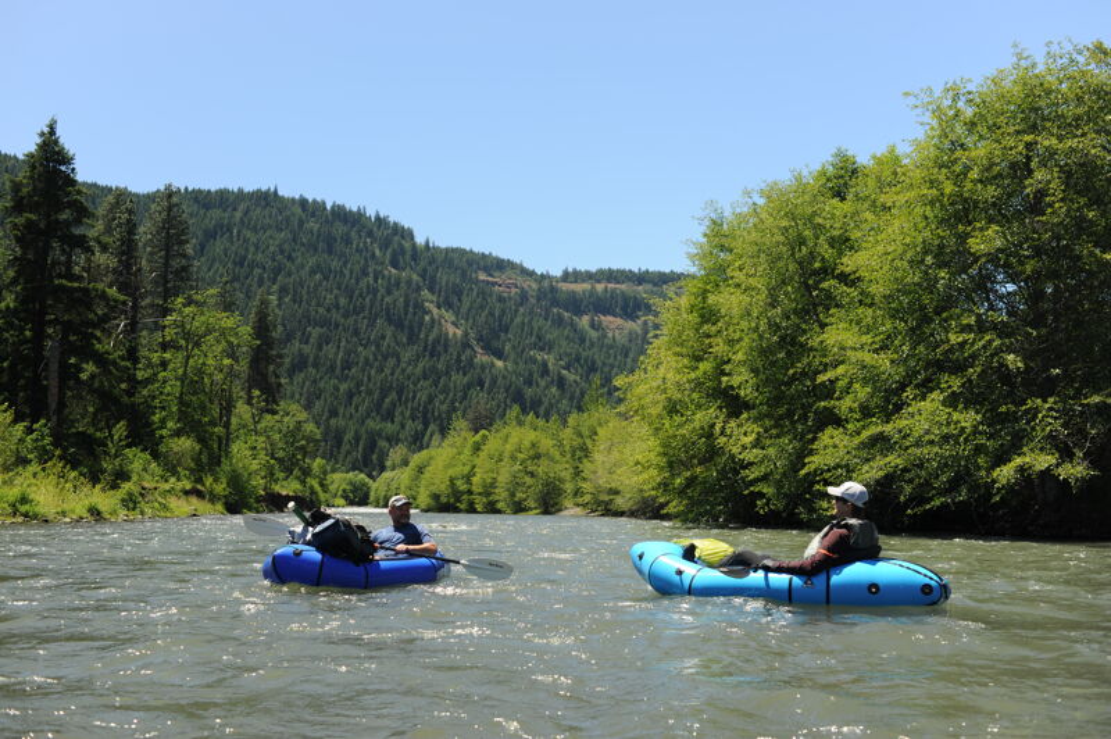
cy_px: 370
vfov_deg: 37.8
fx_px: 1079
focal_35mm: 35
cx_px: 556
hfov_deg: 54.5
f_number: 5.6
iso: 200
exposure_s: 1/400
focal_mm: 35
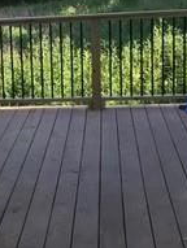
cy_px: 109
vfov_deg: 20.2
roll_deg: +3.1
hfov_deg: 14.7
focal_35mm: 97
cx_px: -48
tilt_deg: -11.6
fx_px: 696
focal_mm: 4.15
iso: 32
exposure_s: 1/324
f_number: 2.2
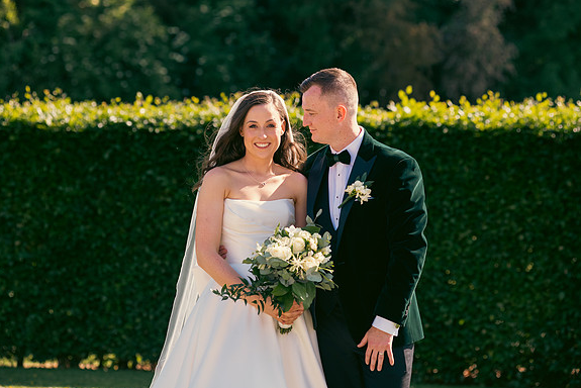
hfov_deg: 16.9
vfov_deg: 11.3
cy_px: 195
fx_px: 1954
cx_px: 290
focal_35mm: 121
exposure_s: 1/640
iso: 200
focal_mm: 120
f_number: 3.5
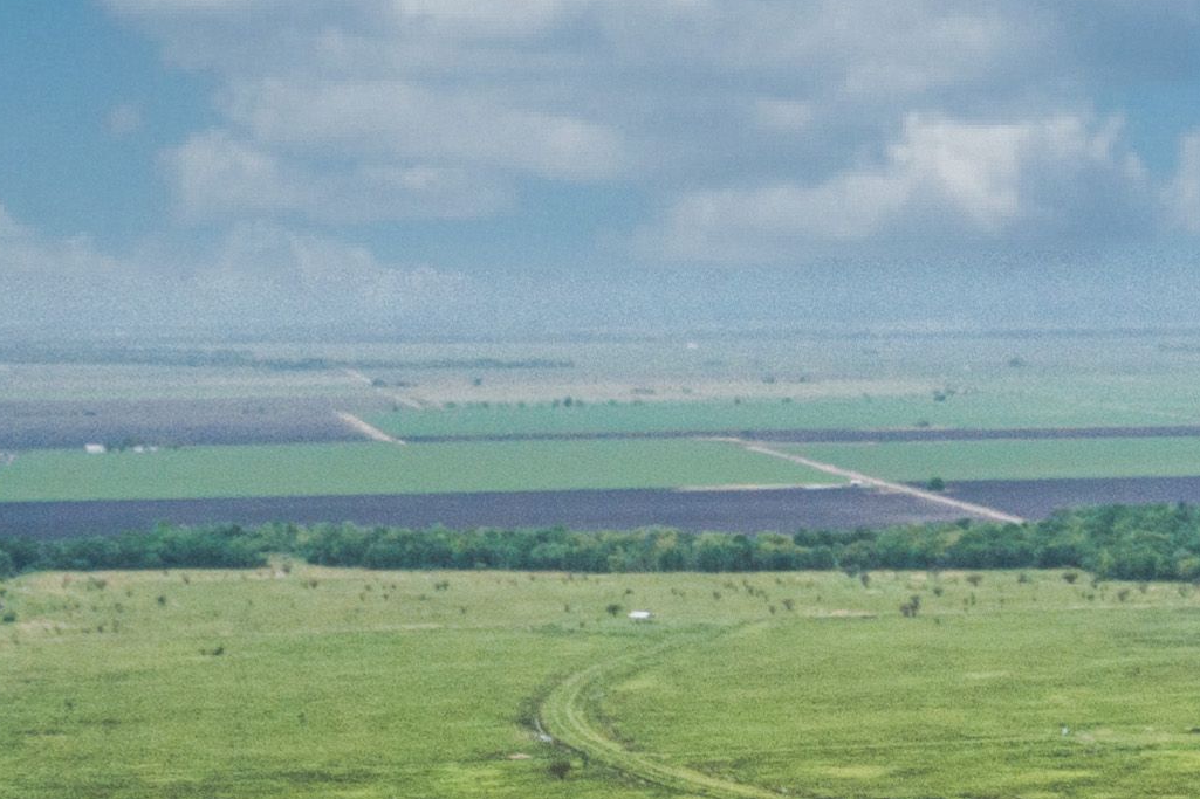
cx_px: 1764
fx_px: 4266
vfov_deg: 10.2
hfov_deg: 14.9
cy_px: 1335
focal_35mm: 128
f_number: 4.5
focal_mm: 8.8
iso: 100
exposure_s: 1/240
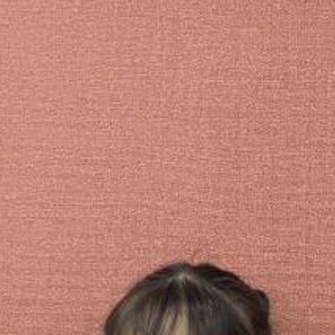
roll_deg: +0.0
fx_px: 1182
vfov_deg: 14.6
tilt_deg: -3.8
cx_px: 156
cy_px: 555
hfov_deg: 16.1
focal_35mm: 108
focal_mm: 4.25
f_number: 1.8
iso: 160
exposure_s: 1/60
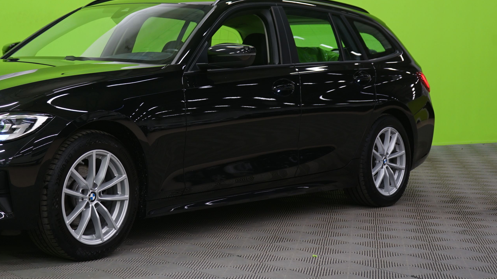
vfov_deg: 15.4
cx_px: 120
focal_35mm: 78
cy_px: 67
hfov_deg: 26.8
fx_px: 1028
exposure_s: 1/8
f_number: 5
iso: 400
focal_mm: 48
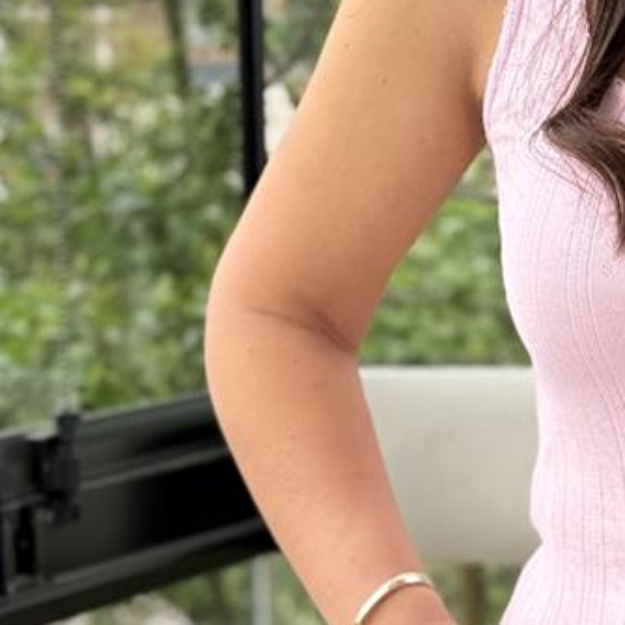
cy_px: 357
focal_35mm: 169
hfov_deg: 10.1
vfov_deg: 10.3
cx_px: 858
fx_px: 3452
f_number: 1.78
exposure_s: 1/359
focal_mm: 6.76
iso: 80
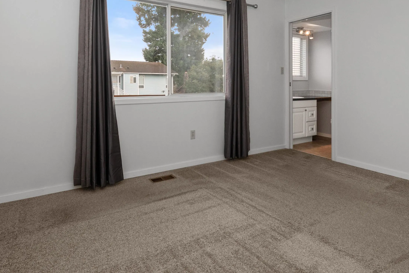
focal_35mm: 21
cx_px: 181
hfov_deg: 80.9
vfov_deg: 57.9
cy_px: 87
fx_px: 239
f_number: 9
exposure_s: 1/50
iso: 250
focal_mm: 10
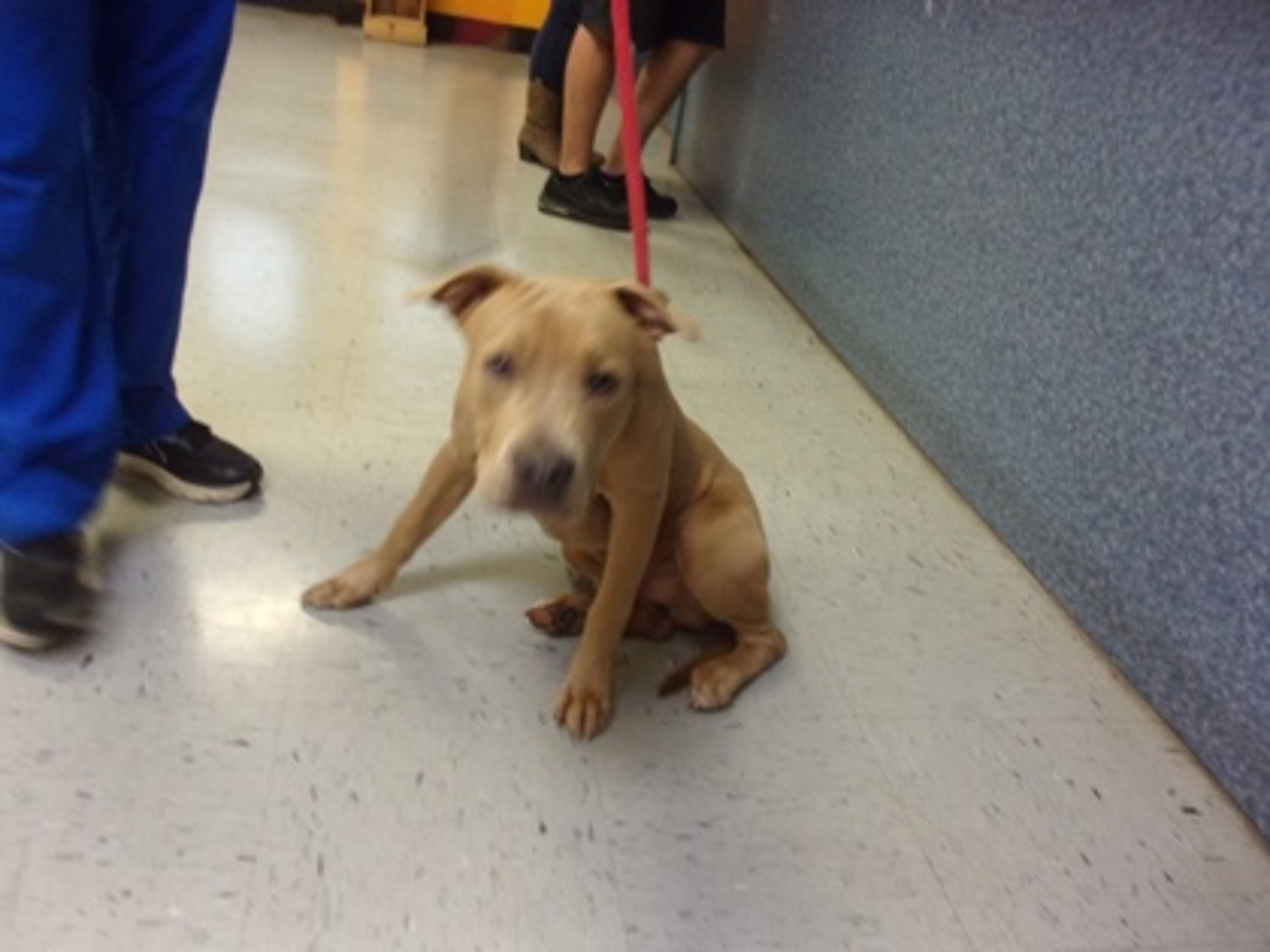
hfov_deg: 63.4
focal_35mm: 28
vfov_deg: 49.7
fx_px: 1027
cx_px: 635
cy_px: 476
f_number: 3.9
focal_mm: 5.1
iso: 400
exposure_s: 1/22
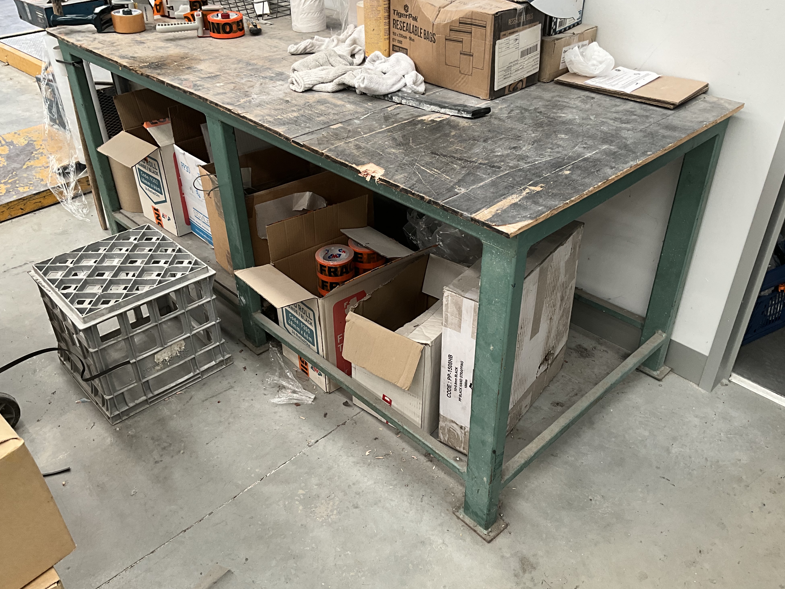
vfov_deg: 46.8
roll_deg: +0.7
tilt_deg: -34.1
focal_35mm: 30
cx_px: 393
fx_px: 680
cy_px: 289
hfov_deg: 60.0
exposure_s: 1/122
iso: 40
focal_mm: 3
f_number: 1.8
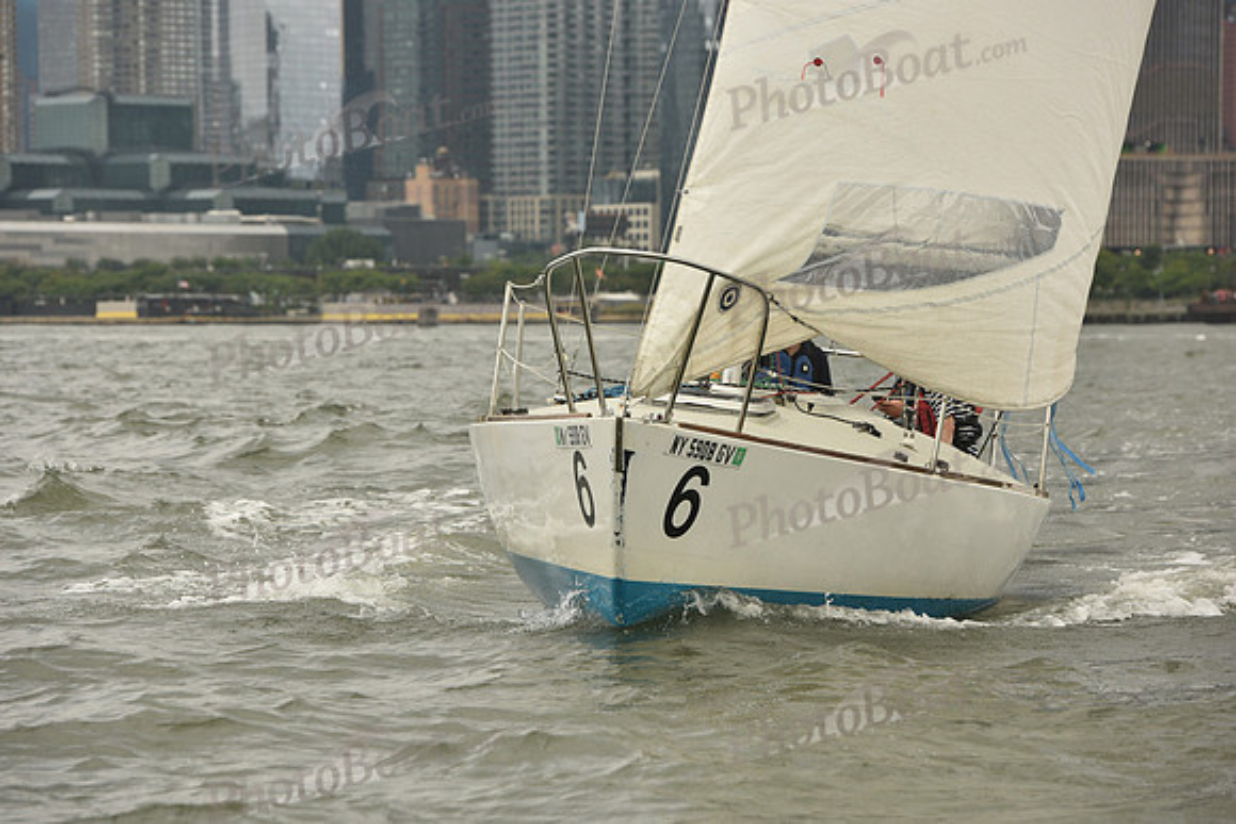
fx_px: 5323
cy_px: 412
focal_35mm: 155
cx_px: 618
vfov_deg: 8.9
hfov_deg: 13.2
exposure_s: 1/1250
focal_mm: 155
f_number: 7.1
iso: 320
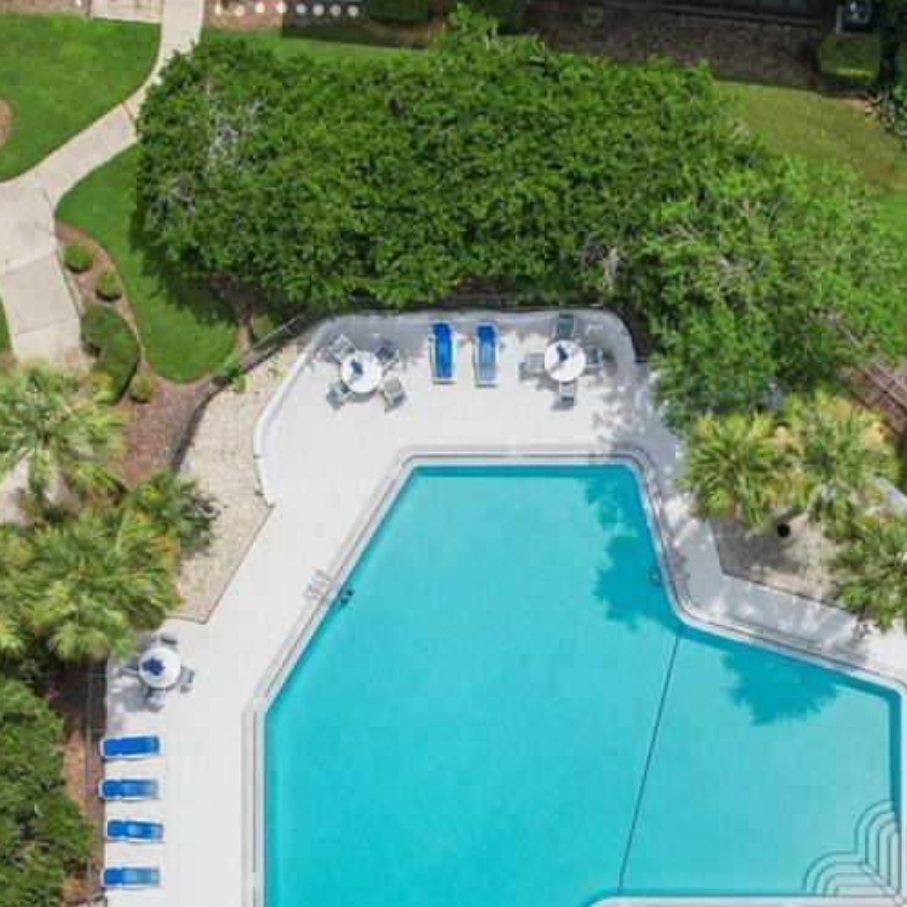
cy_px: 750
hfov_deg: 28.2
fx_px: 1779
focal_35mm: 60
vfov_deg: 27.9
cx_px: 690
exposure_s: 1/4000
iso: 160
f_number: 2.8
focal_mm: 8.38
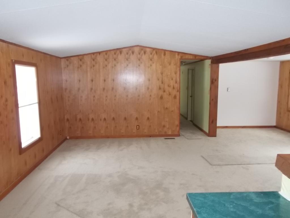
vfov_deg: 53.1
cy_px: 109
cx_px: 145
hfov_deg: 67.3
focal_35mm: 26
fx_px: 218
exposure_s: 1/40
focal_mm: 4.6
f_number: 3.2
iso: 320
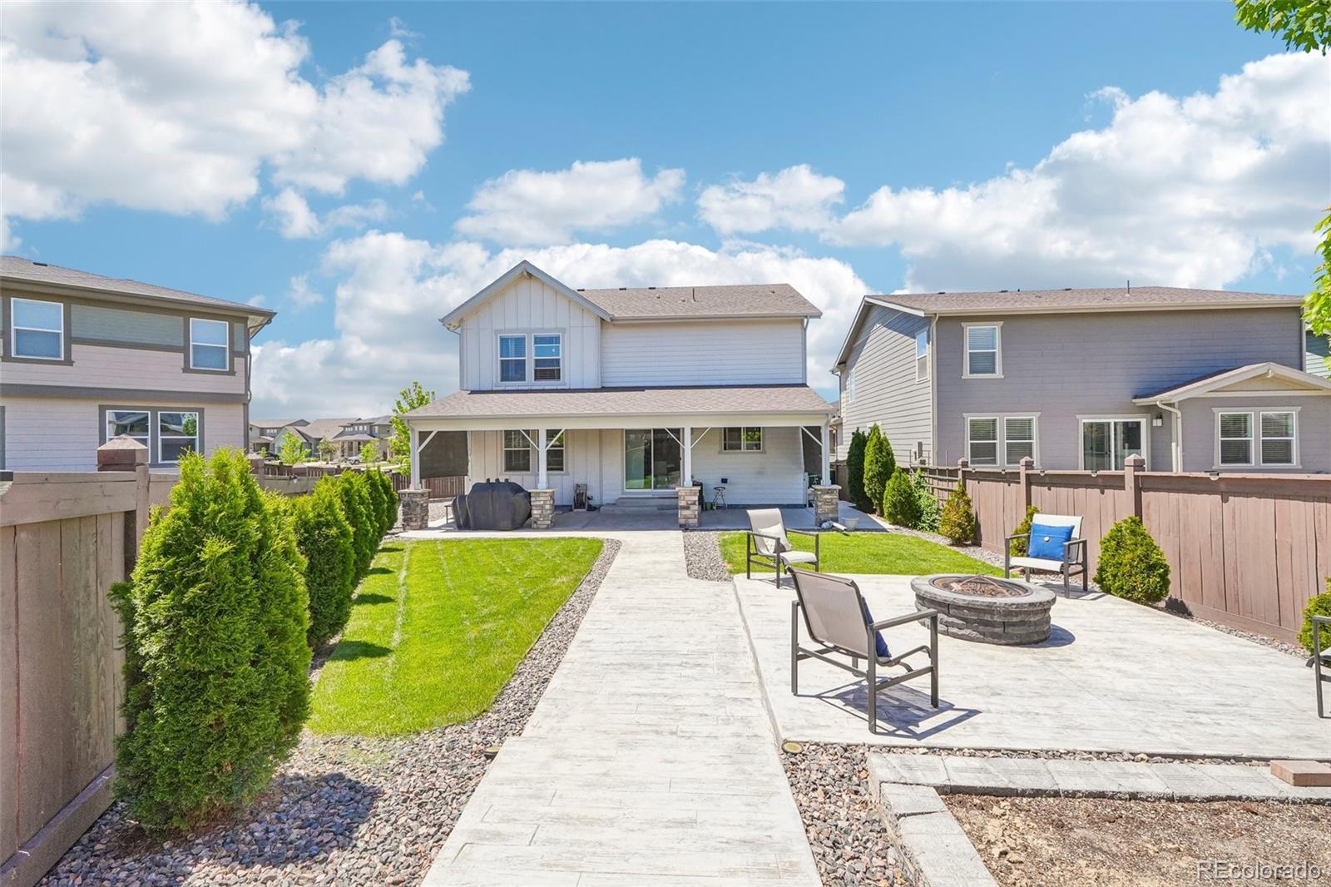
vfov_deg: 77.3
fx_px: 554
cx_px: 666
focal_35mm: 15
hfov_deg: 100.4
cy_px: 444
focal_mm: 10
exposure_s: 1/800
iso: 800
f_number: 8
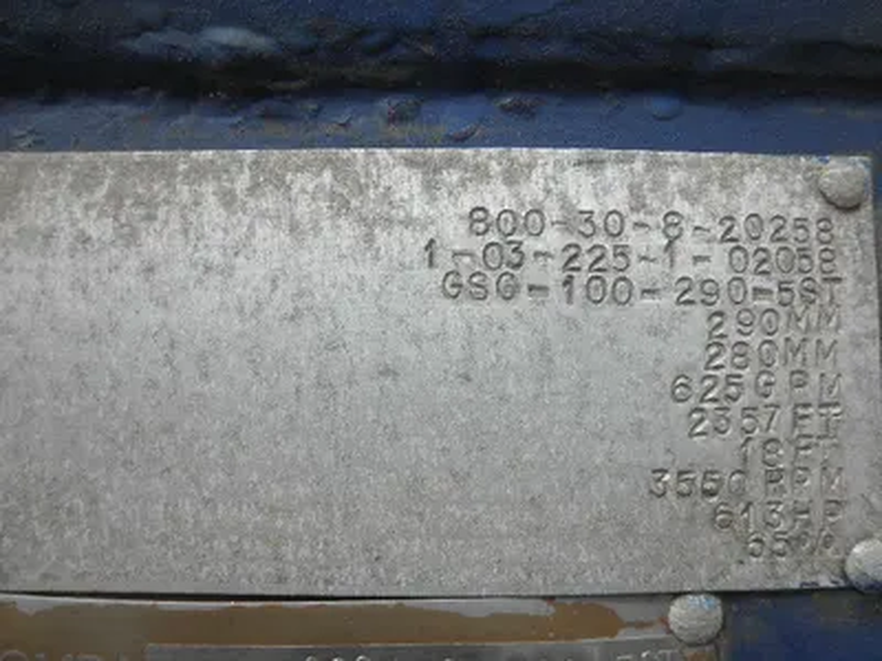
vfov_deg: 49.7
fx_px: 713
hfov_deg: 63.4
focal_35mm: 28
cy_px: 330
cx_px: 441
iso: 64
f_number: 3
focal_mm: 5
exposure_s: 1/640
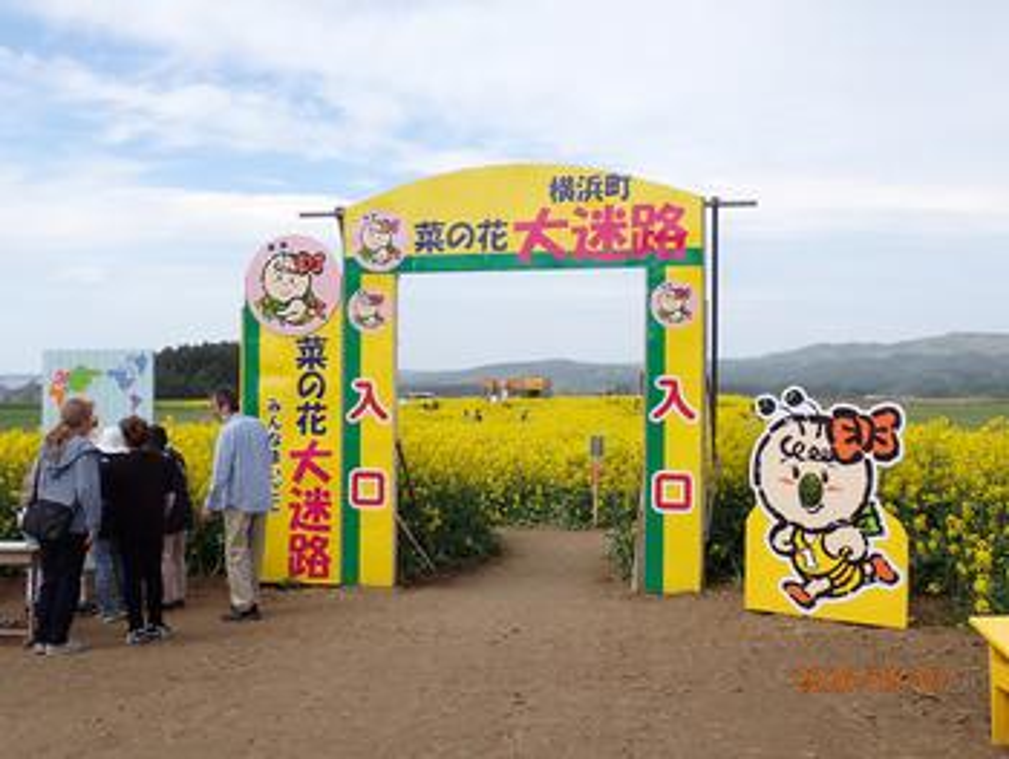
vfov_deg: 32.9
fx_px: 1283
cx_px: 504
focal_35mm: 44
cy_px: 380
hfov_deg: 42.9
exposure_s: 1/500
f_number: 4
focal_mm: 7.84
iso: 100
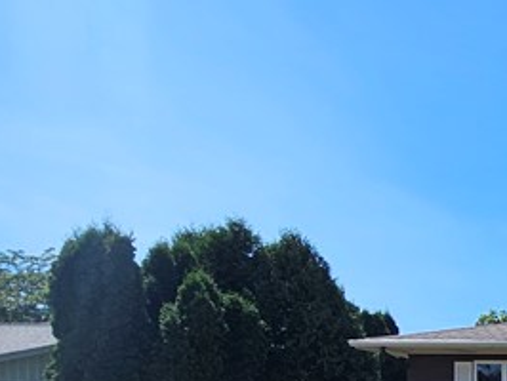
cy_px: 482
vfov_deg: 25.5
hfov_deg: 24.4
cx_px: 842
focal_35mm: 50
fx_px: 733
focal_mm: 2.2
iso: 50
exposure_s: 1/1951
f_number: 2.2
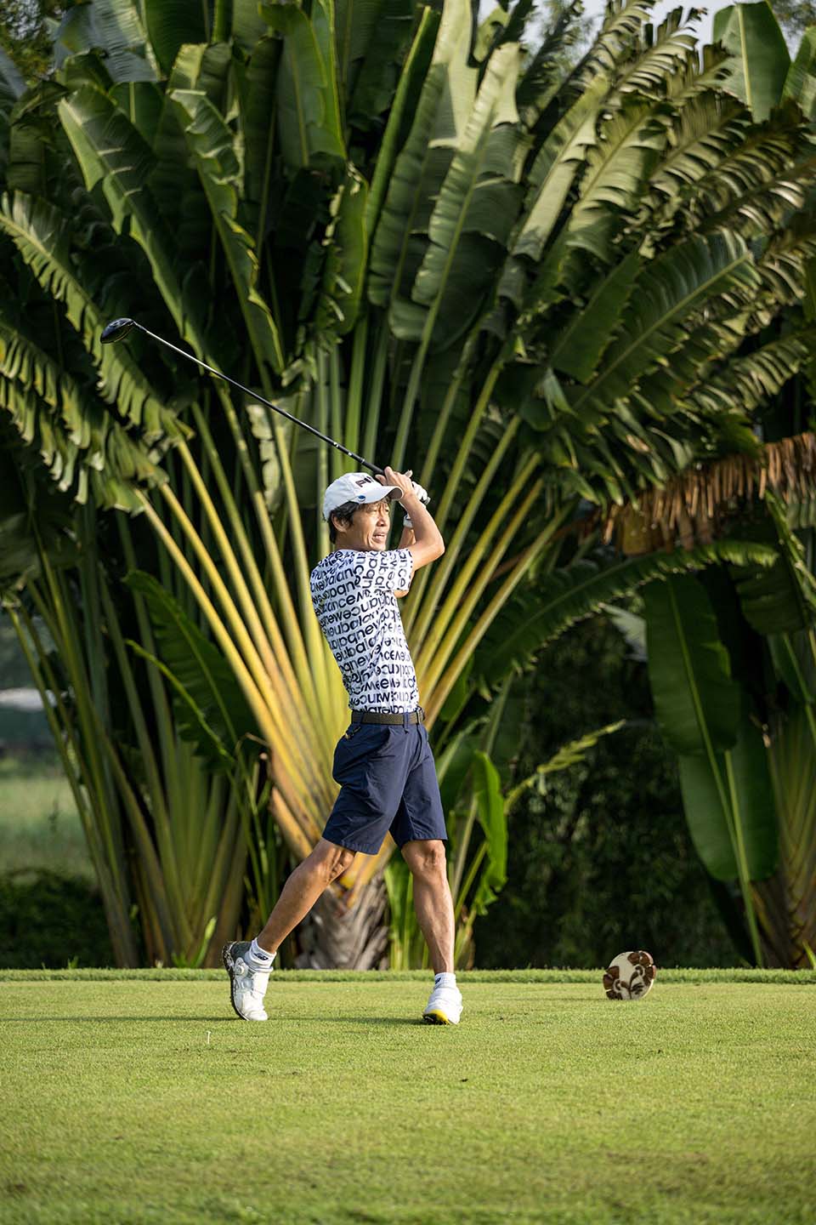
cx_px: 408
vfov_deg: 19.8
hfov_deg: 13.3
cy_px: 612
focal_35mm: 103
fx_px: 3502
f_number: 2.8
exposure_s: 1/3200
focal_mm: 103
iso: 220
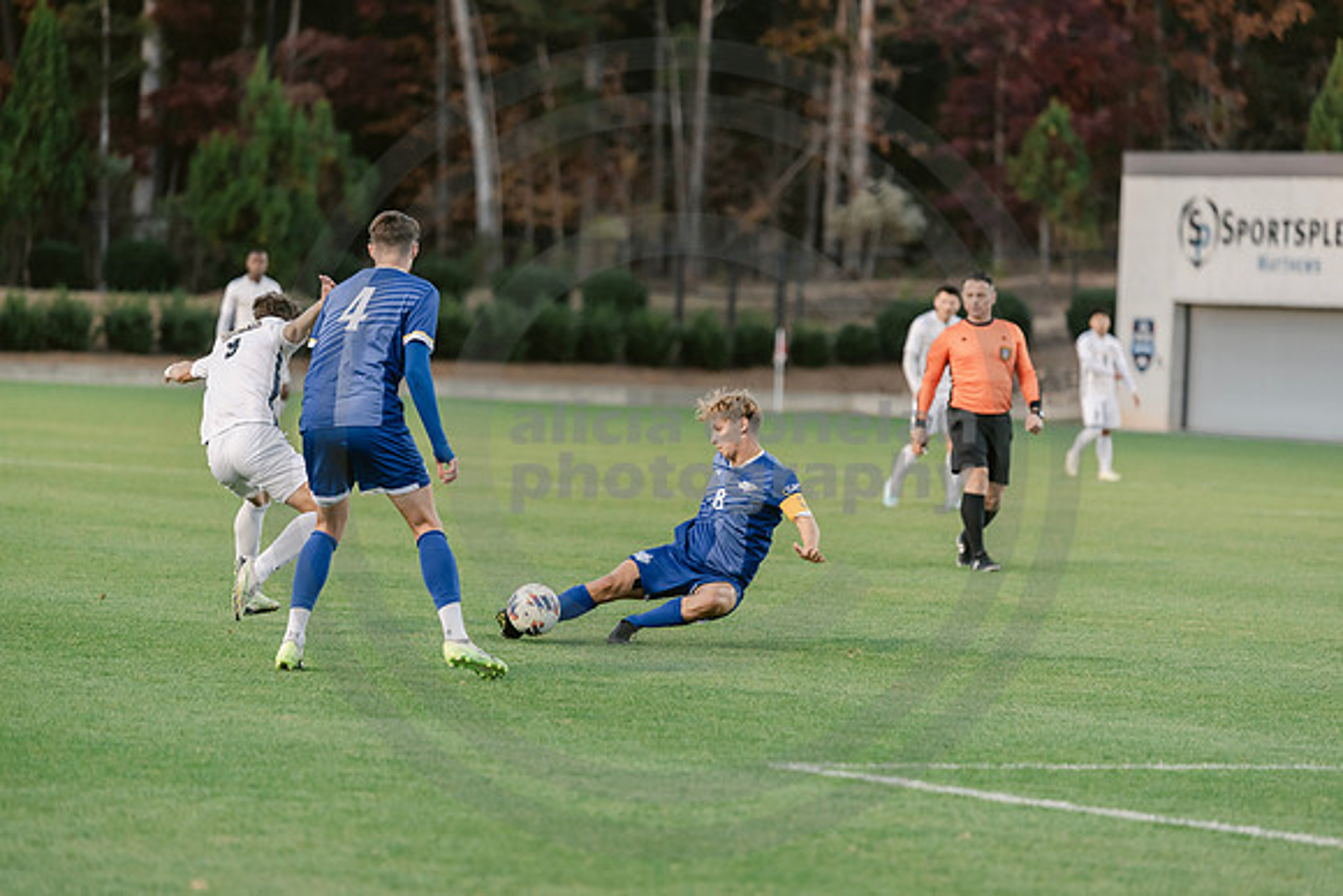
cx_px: 672
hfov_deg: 10.3
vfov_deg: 6.9
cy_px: 448
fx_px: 7463
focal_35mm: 200
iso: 1600
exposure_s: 1/1000
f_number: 3.2
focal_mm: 200
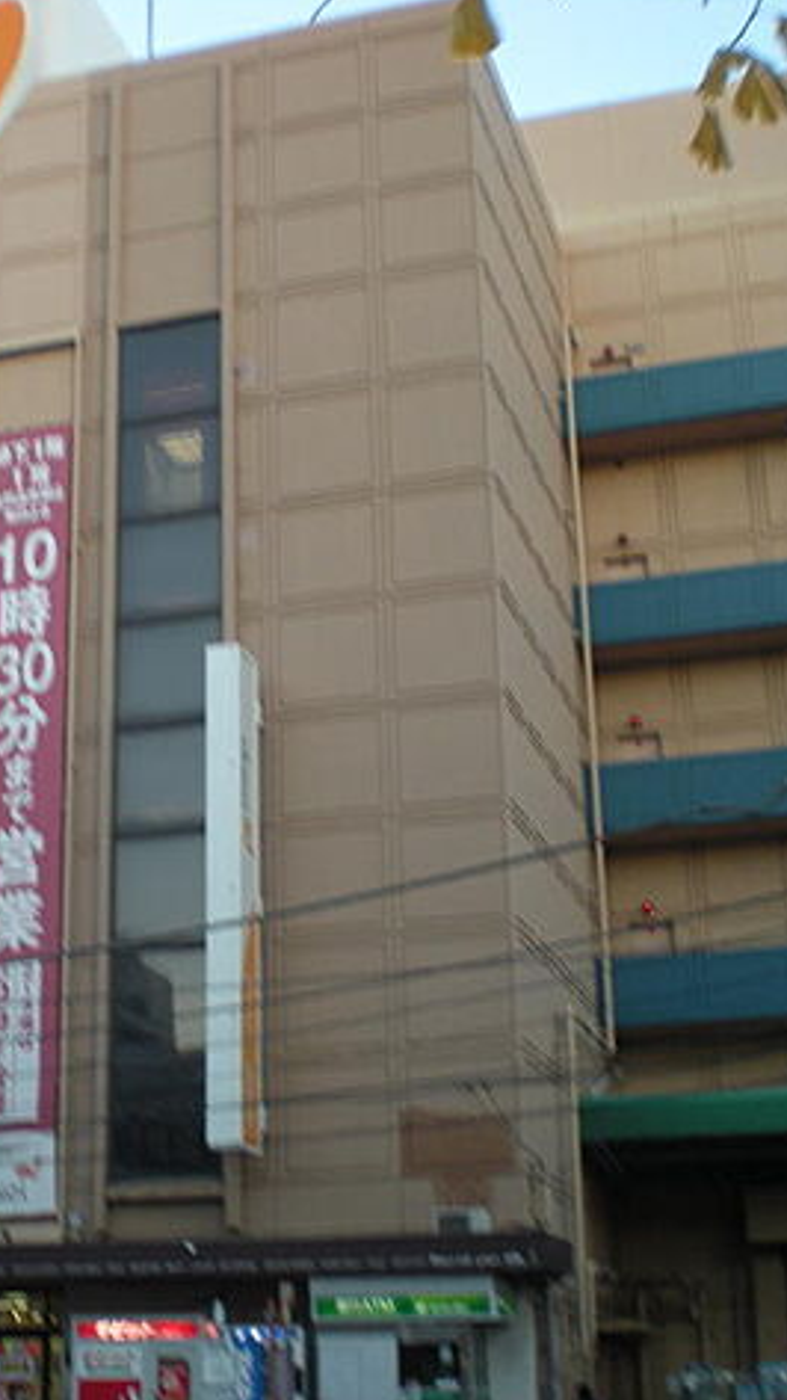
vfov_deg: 37.2
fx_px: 2078
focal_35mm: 56
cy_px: 699
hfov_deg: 21.3
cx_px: 192
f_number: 3.1
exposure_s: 1/72.2
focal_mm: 6.3
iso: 82
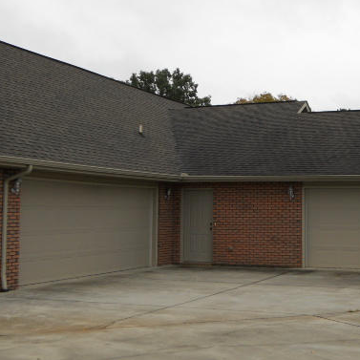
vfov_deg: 31.6
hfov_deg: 30.9
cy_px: 165
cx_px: 282
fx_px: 635
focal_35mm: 54
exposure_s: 1/200
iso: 80
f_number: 3
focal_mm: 6.4
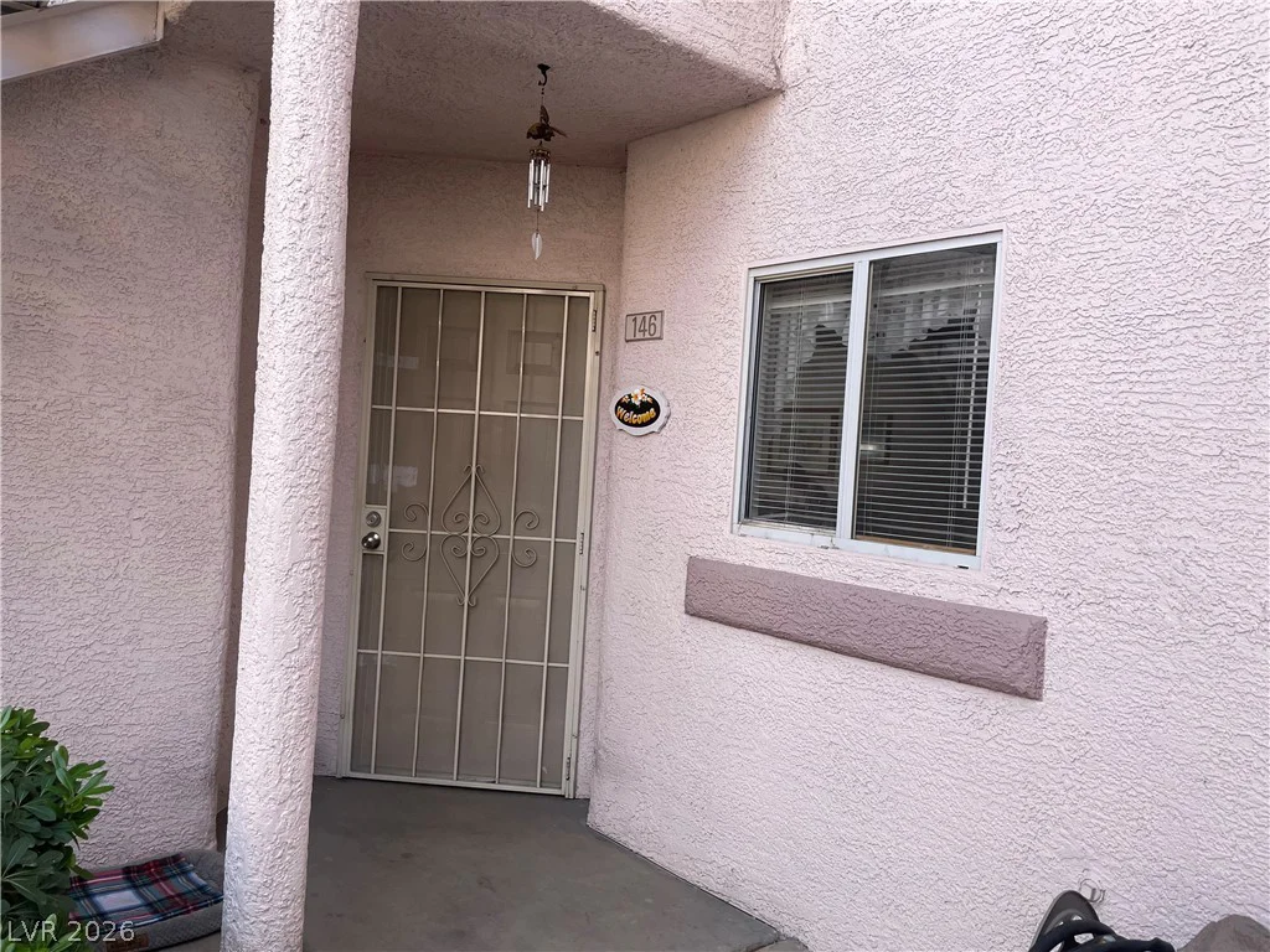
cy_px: 476
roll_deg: -2.0
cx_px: 635
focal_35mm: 26
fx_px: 954
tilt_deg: +0.7
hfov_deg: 67.3
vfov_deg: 53.1
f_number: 1.6
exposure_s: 1/256
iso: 32
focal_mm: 4.2
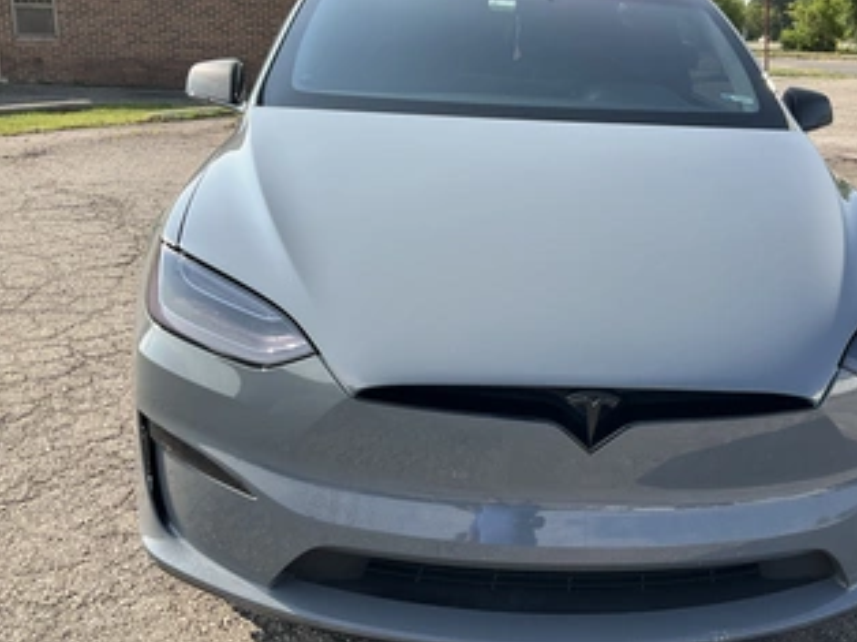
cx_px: 513
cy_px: 292
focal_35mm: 37
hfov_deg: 49.9
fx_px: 915
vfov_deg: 38.6
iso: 25
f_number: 1.8
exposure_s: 1/929
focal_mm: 3
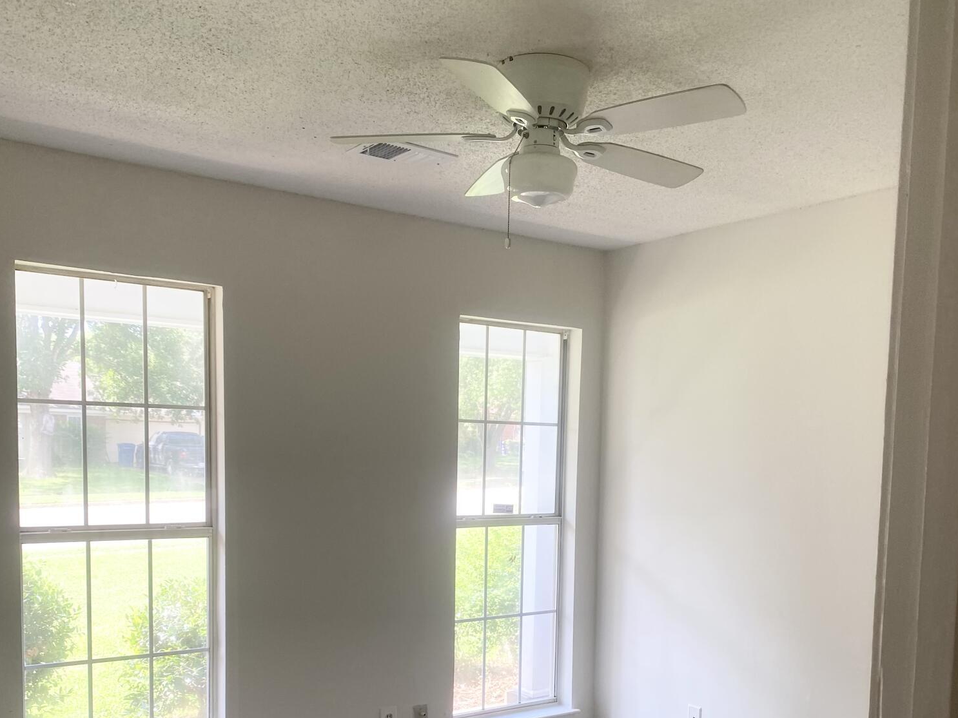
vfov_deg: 39.6
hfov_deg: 52.6
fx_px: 968
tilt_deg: -0.9
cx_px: 479
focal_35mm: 35
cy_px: 539
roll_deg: -2.0
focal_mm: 4.25
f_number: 1.8
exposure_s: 1/122
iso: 50
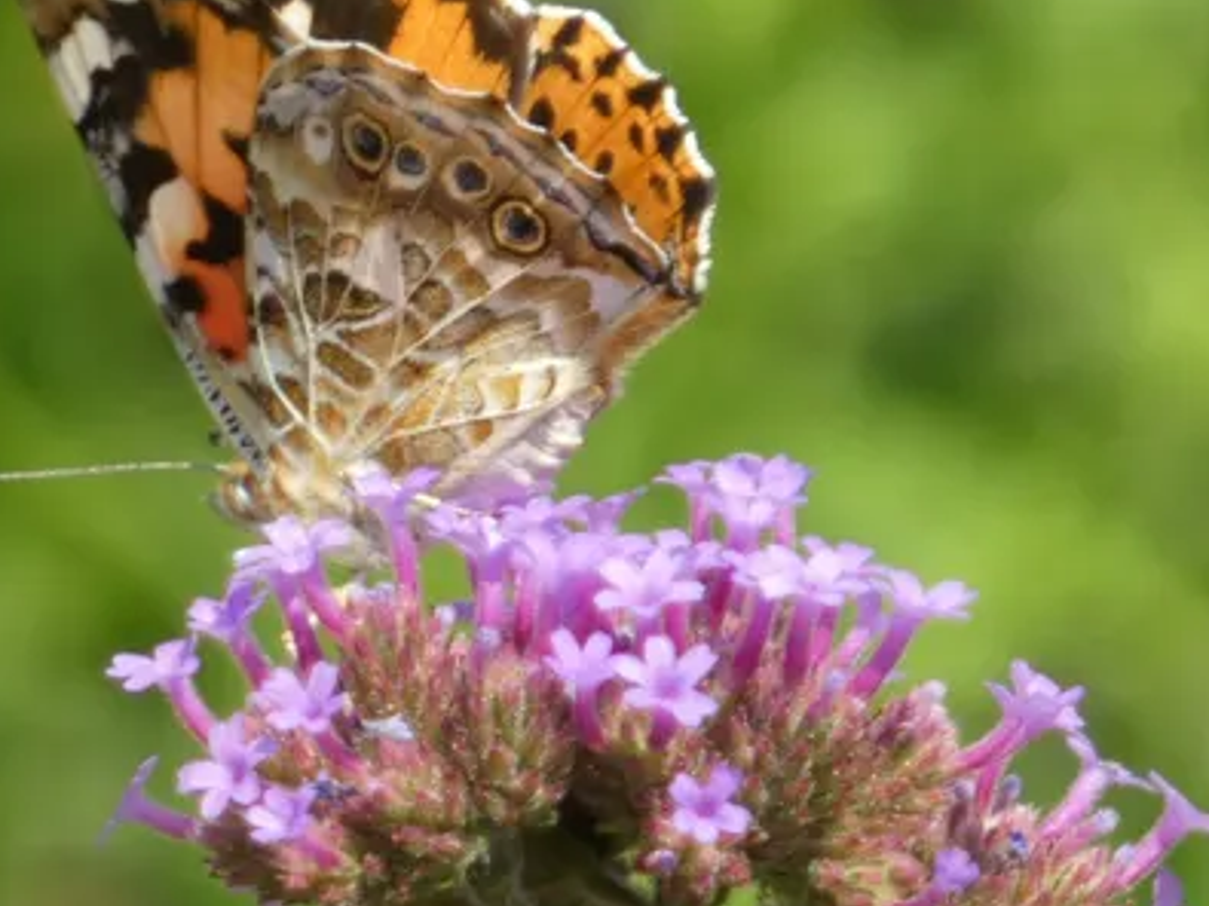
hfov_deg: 1.3
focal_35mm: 1486
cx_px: 514
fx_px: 51884
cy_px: 361
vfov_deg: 1.0
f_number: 5.6
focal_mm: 164.2
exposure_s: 1/250
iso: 80
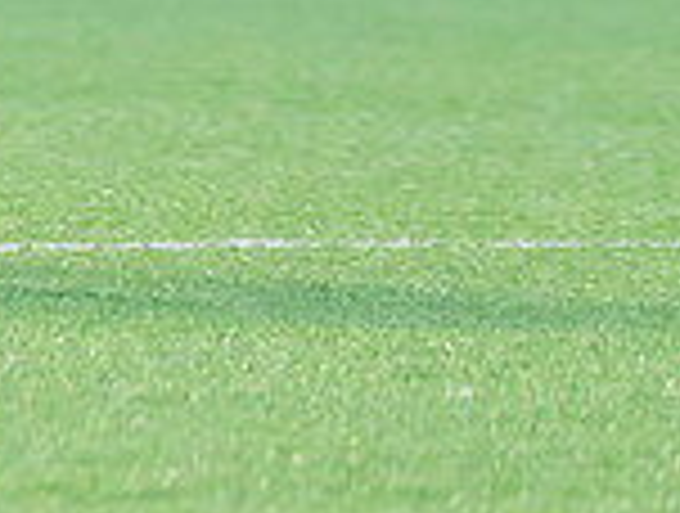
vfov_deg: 0.9
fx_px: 34361
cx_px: -449
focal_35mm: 1745
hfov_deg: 1.1
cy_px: -431
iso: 1250
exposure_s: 1/1000
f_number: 4
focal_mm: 270
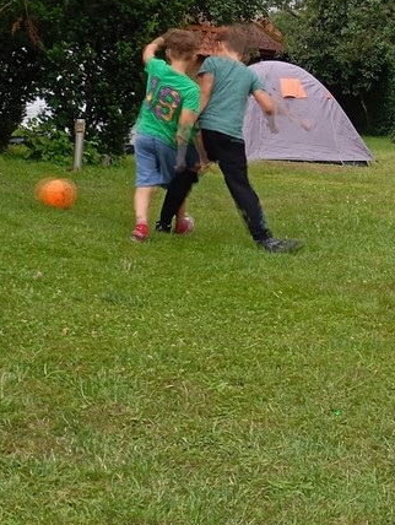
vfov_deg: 23.8
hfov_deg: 18.4
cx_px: 283
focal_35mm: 80
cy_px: 59
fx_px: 1215
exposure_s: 1/215
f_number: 1.8
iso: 101
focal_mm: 4.27
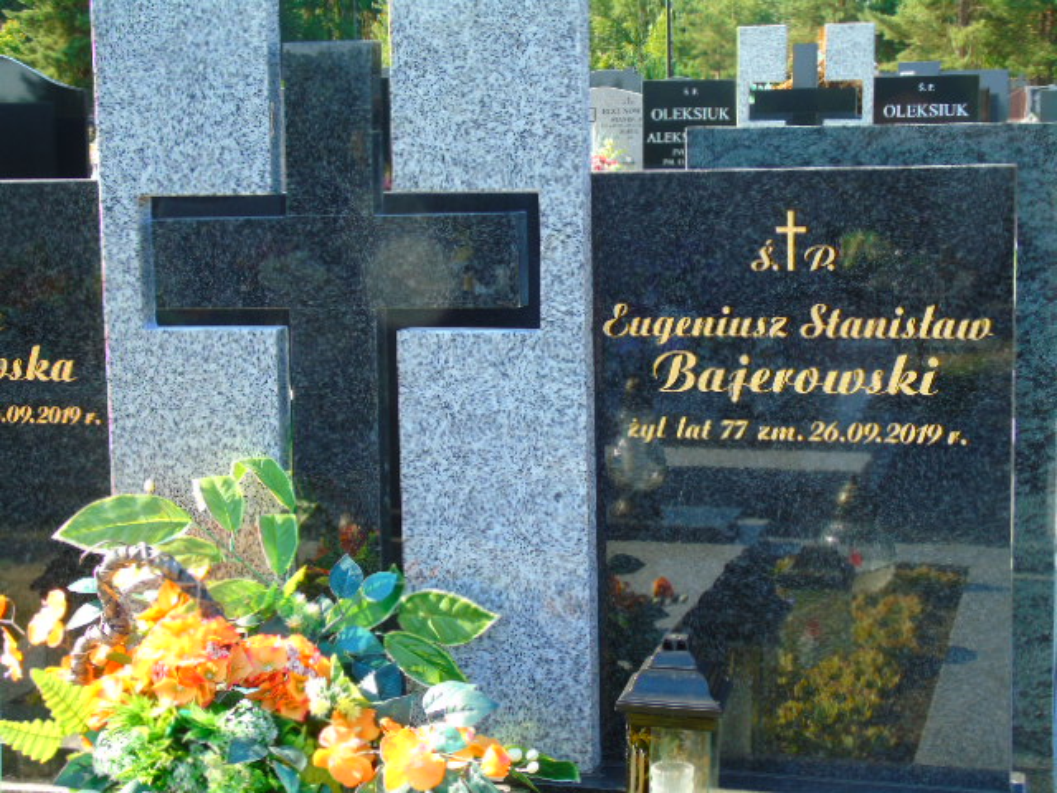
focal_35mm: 62
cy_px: 396
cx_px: 528
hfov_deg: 31.2
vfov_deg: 23.7
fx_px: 1893
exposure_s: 1/100
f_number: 4.5
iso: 80
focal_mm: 11
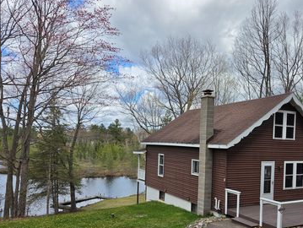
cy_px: 149
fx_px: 280
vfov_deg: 43.7
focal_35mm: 32
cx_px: 187
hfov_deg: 56.2
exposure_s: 1/3399
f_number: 1.8
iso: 80
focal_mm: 5.4
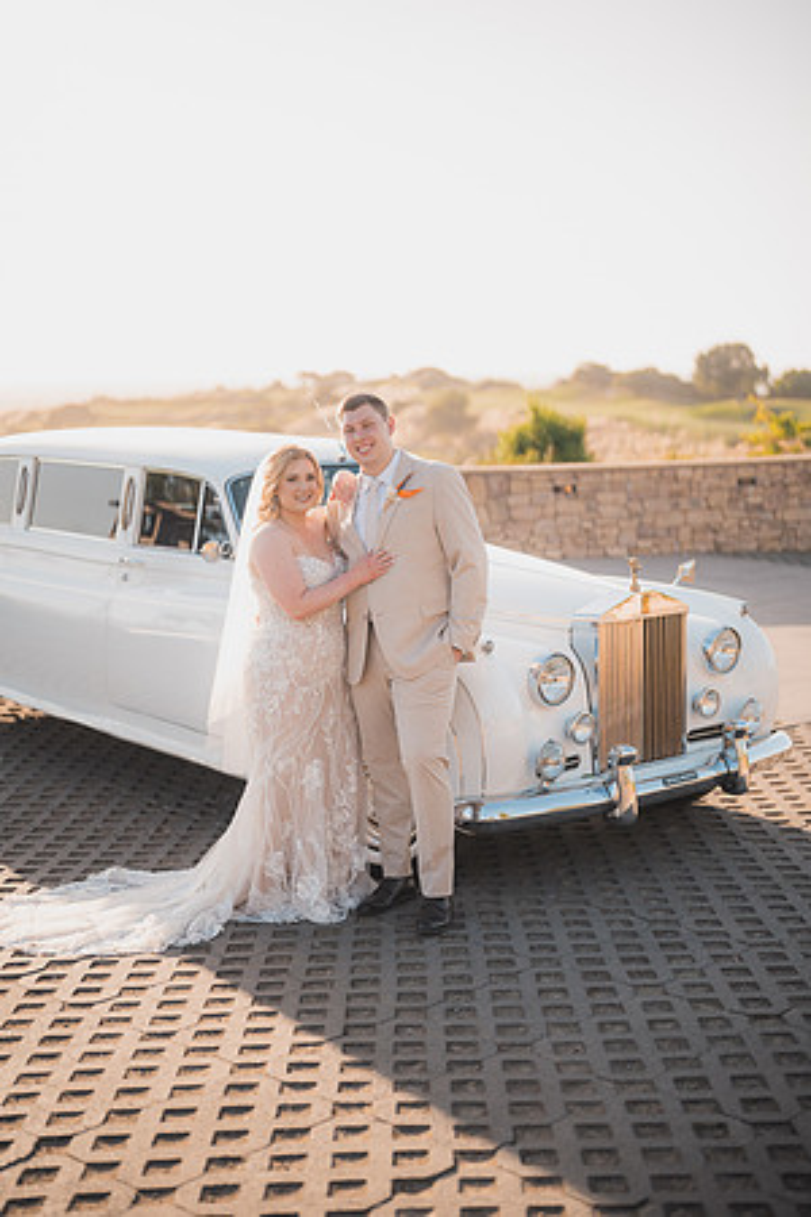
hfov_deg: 27.0
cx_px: 406
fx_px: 1689
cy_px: 608
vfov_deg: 39.6
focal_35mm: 50
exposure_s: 1/5000
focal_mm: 50
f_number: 1.2
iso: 200
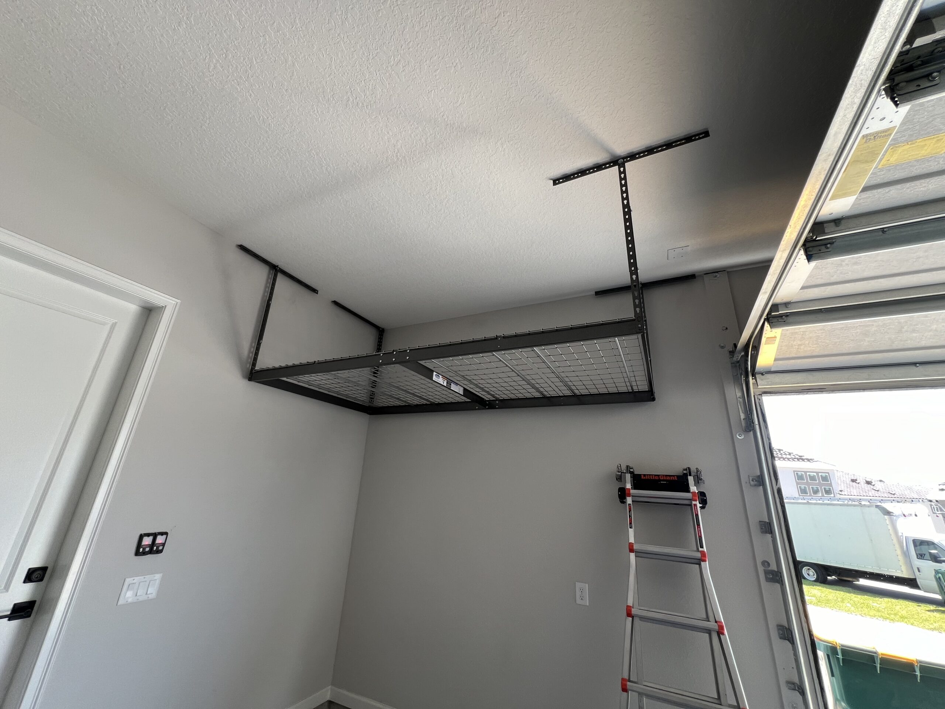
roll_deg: -3.1
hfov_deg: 106.2
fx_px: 355
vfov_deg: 89.9
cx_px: 472
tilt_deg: +20.9
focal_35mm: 13
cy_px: 354
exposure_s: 1/99
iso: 40
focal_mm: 1.57
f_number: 1.8
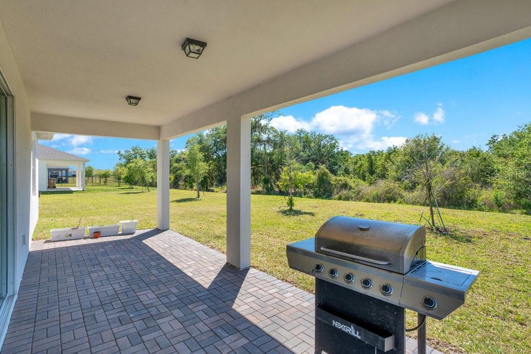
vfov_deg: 70.5
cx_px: 256
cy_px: 176
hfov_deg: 93.2
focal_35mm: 17
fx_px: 251
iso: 100
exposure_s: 1/200
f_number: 8
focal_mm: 16
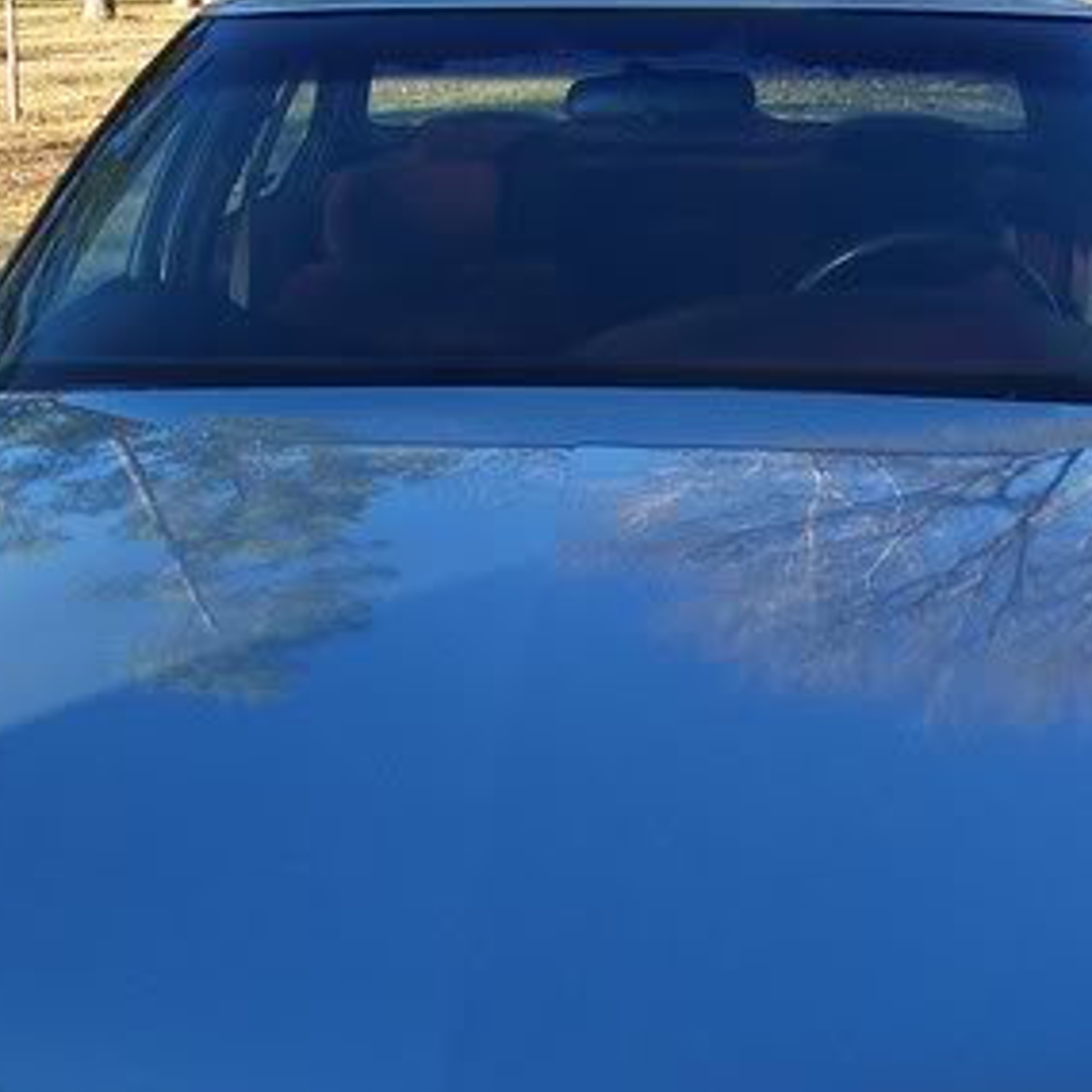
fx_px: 2498
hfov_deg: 24.6
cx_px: 619
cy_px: 680
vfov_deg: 24.6
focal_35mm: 70
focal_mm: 5.6
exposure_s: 1/250
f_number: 2.8
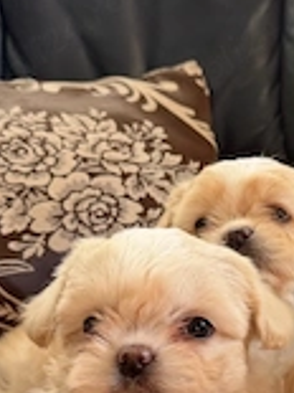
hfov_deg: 22.7
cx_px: 291
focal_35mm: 62
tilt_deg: -9.6
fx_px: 703
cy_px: 279
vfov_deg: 30.8
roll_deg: +0.5
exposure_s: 1/121
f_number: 1.78
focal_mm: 6.76
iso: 125
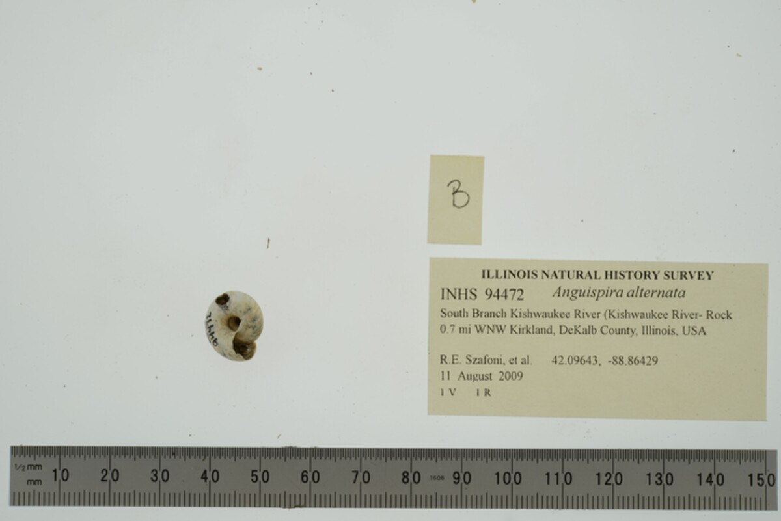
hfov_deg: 33.4
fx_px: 1302
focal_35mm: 60
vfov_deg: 22.6
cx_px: 390
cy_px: 260
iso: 100
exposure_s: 1/13
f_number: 32
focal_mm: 60
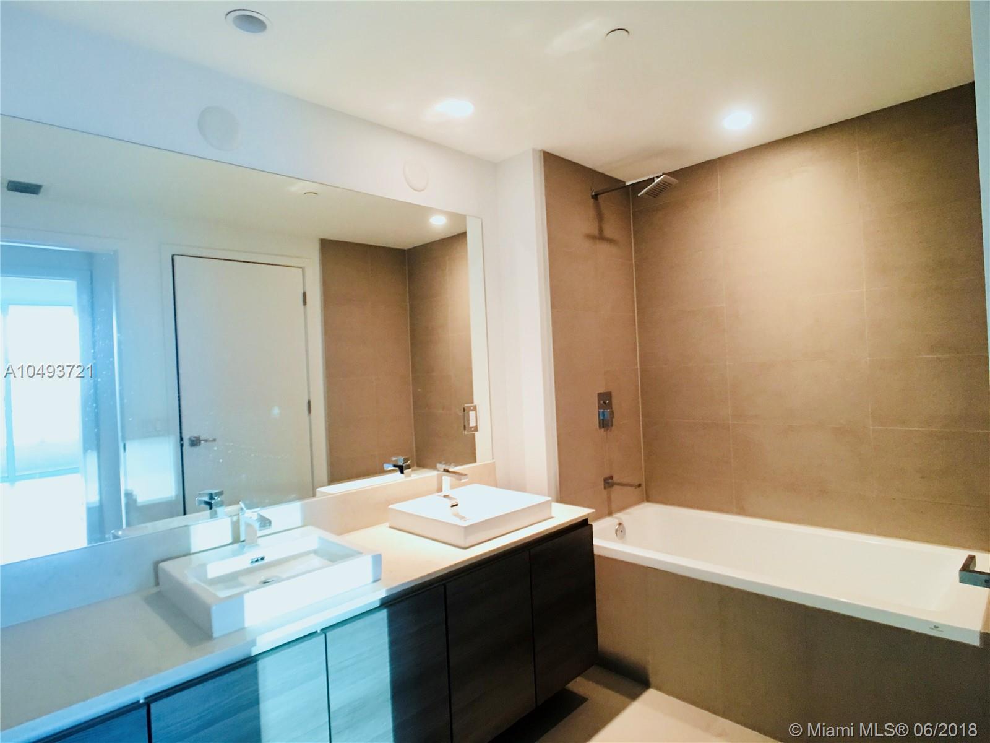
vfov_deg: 48.2
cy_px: 372
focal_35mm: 29
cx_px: 495
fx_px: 829
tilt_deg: +0.6
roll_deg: +2.4
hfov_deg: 61.7
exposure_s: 1/15
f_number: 2.2
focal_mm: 4.15
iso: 80
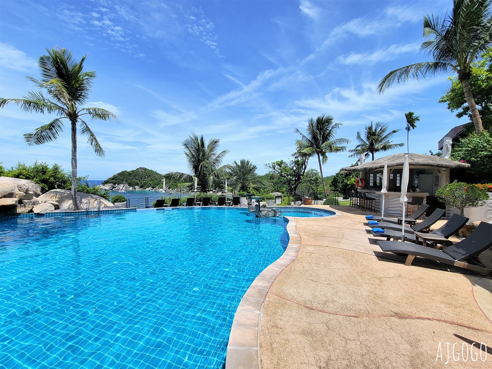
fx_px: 185
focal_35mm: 13
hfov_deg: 106.2
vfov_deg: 89.9
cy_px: 184
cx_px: 246
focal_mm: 2.2
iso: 50
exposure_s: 1/2252
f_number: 2.2
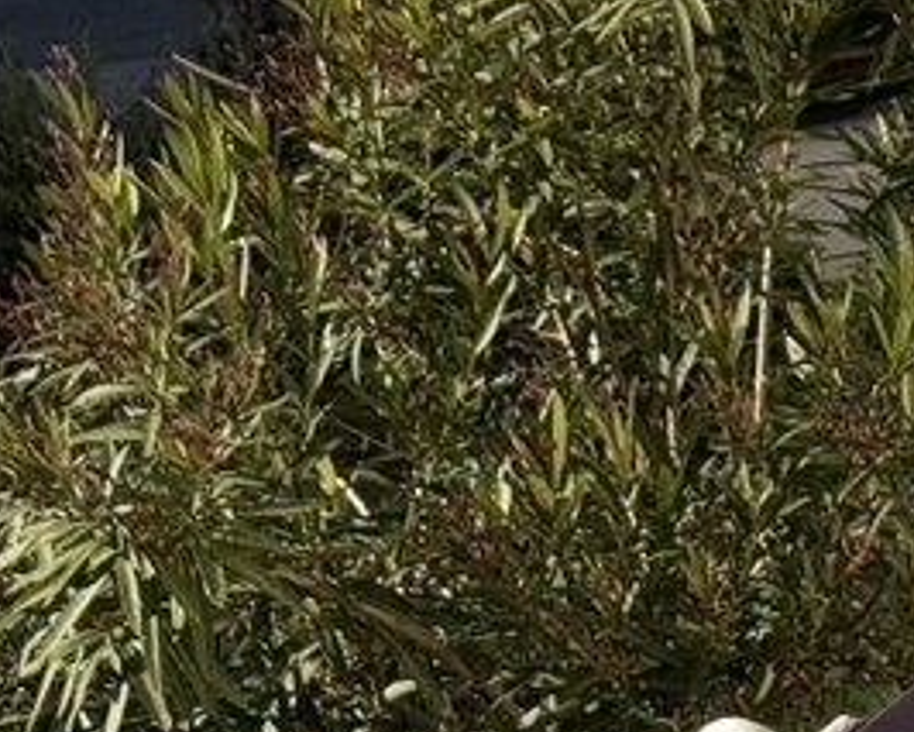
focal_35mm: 211
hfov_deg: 9.2
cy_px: -584
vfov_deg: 7.1
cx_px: 395
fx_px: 5710
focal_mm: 6.76
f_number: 1.78
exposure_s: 1/4608
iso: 64
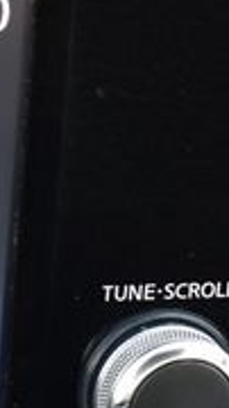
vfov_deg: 8.5
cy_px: 417
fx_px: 2724
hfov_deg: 4.6
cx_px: -440
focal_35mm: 252
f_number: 6.3
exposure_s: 1/15
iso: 400
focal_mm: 45
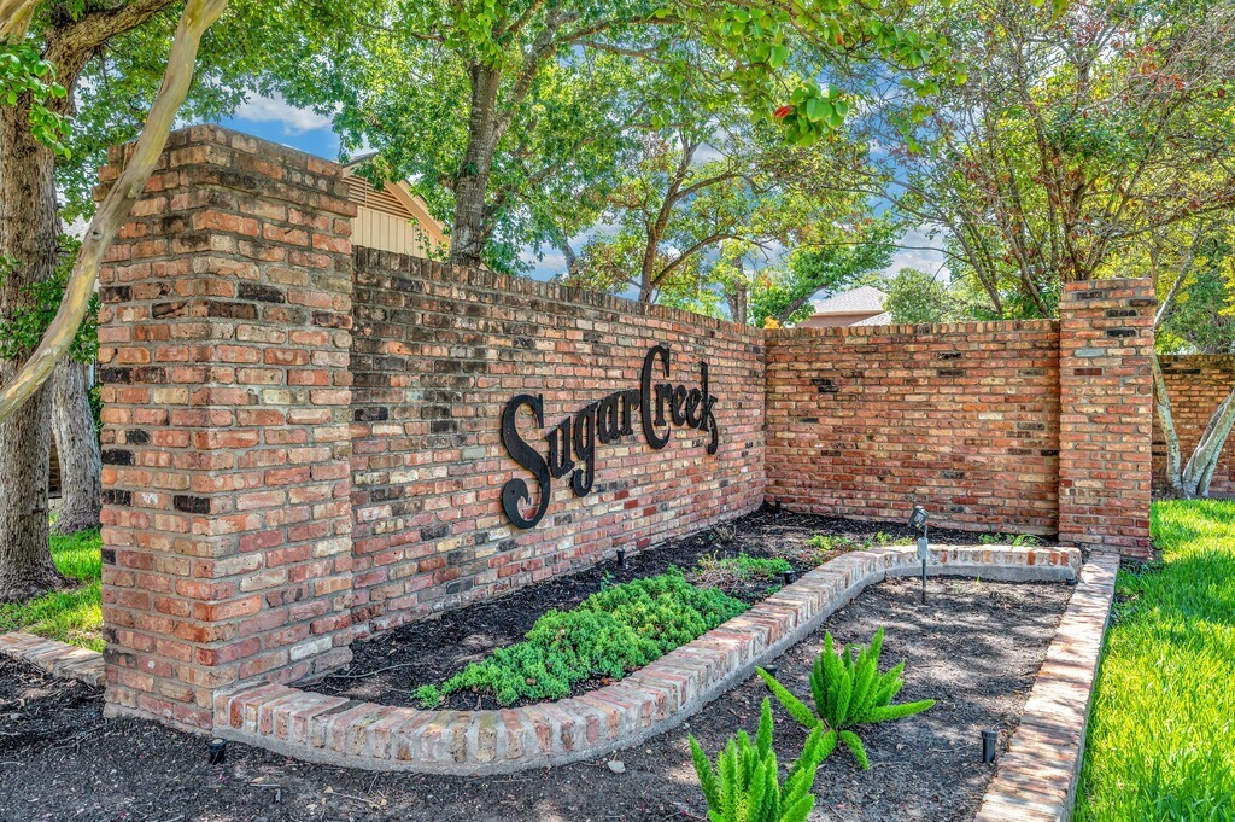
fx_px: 840
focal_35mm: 24
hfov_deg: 72.7
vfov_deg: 52.1
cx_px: 618
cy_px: 411
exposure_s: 1/60
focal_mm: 24.5
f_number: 8
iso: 100
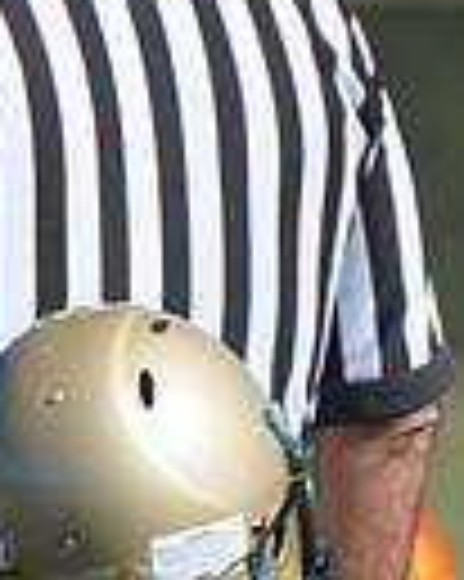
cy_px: 1164
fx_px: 43498
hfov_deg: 0.6
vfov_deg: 0.8
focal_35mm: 2531
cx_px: -47
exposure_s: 1/4000
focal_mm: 400
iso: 640
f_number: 4
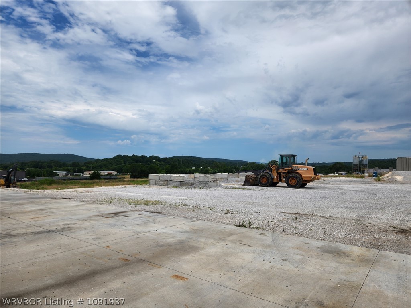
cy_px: 154
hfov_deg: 73.9
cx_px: 206
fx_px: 273
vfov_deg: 58.9
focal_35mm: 23
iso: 20
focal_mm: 5.4
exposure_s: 1/2913
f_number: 1.8
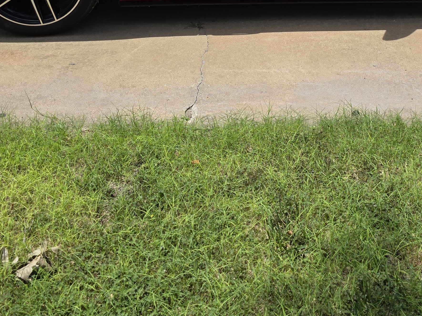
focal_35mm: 52
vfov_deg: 25.8
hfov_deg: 36.6
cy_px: -35
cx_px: 263
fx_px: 634
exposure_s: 1/5017
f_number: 1.7
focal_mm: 6.3
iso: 80
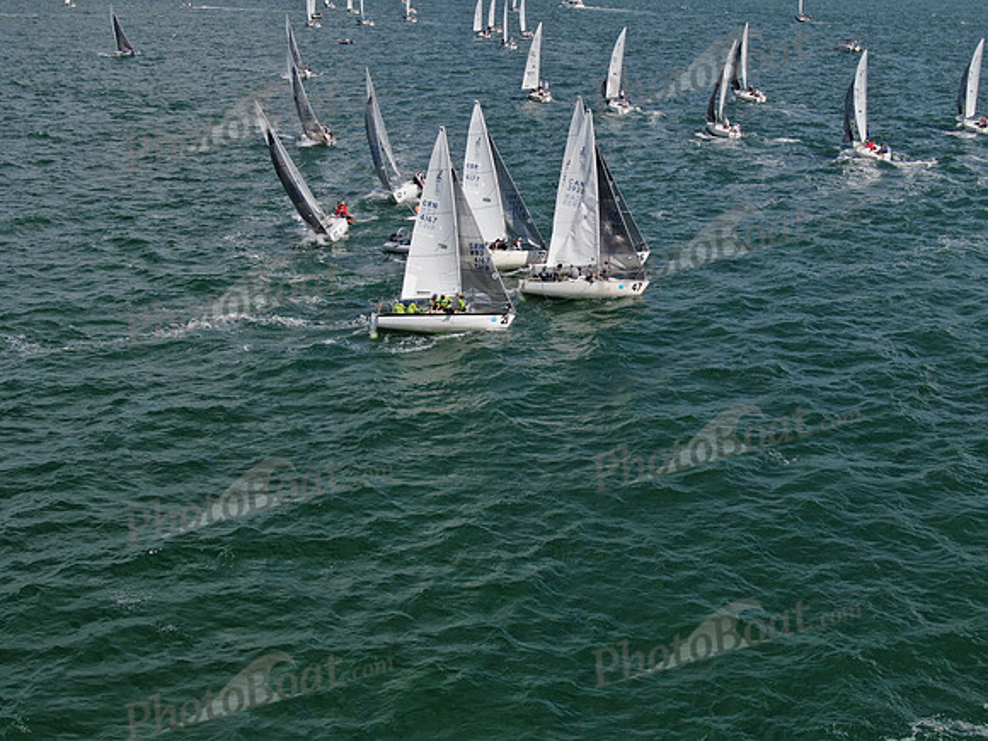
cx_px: 494
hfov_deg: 39.7
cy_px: 370
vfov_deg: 30.3
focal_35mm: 48
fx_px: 1370
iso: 100
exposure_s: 1/1250
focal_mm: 8.6
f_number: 3.8
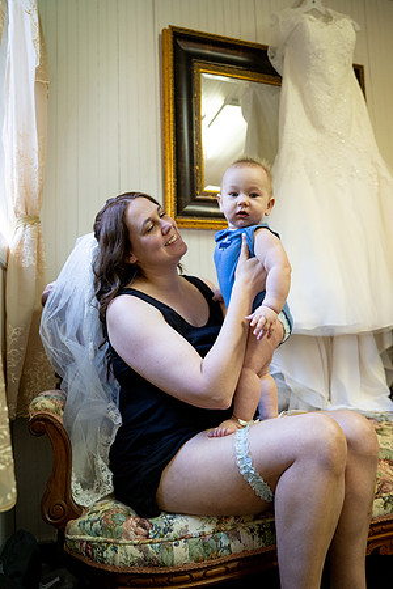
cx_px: 196
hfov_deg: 53.1
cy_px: 294
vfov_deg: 73.7
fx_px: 393
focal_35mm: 24
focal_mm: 24
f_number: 2.8
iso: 2000
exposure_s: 1/250
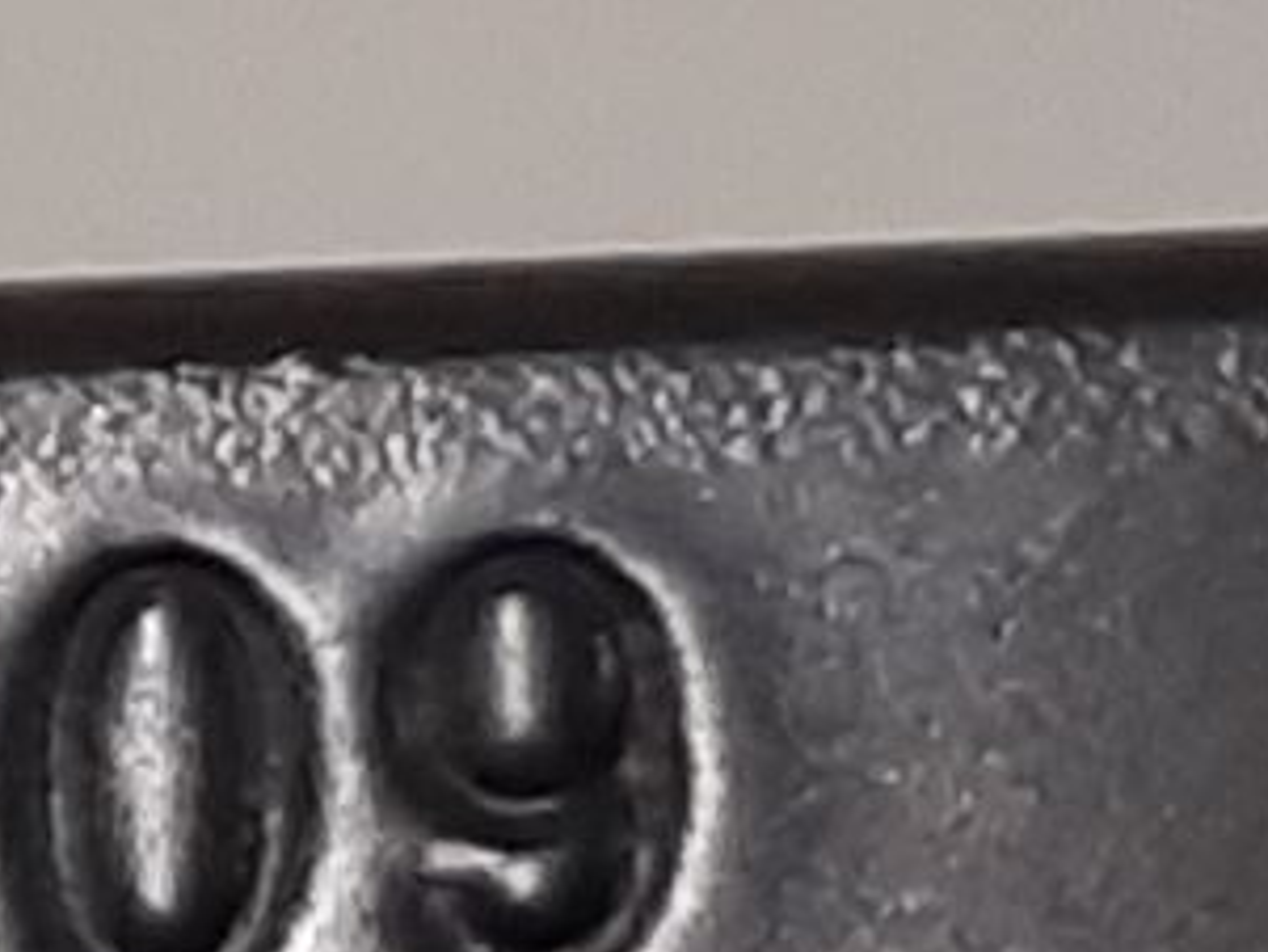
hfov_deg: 9.8
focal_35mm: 177
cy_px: 1142
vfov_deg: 8.3
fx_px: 6486
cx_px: -1807
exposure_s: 1/50
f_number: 1.7
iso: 125
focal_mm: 3.93
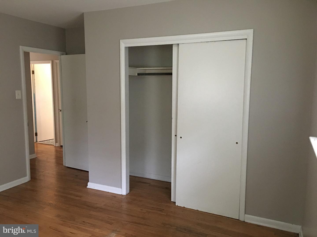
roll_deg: -0.8
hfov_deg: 61.7
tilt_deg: -6.2
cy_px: 118
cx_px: 158
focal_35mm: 29
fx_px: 266
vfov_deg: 48.2
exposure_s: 1/10
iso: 100
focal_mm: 4.15
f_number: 2.2
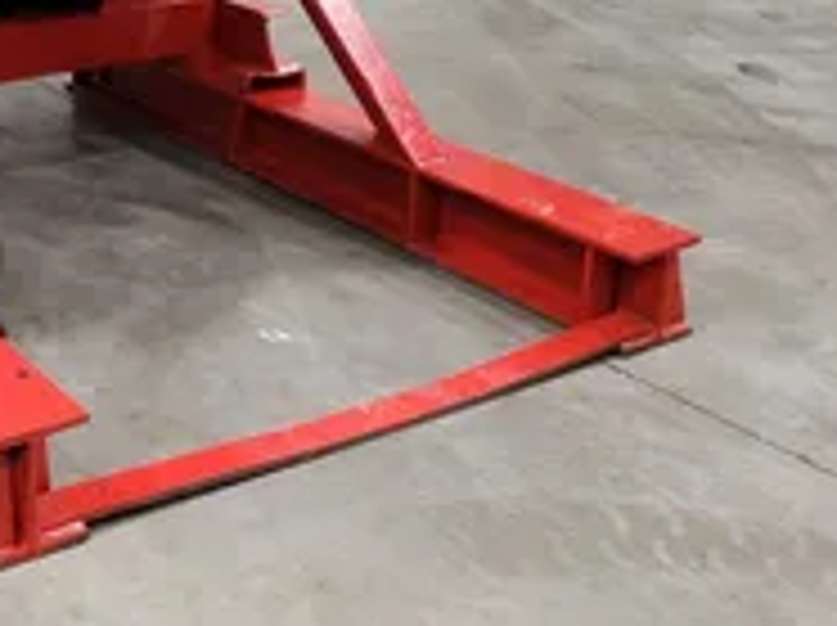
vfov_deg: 24.8
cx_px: 4
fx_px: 1352
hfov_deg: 31.8
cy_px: -9
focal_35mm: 56
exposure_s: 1/40
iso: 320
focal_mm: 4.3
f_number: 1.5
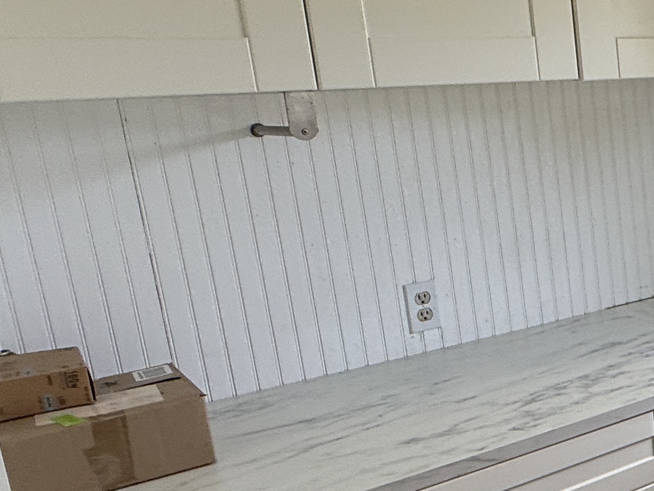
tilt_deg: -12.0
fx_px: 926
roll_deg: +1.9
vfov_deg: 29.7
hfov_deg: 29.7
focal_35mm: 49
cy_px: 267
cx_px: 883
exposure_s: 1/143
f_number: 2.2
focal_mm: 2.22
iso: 50
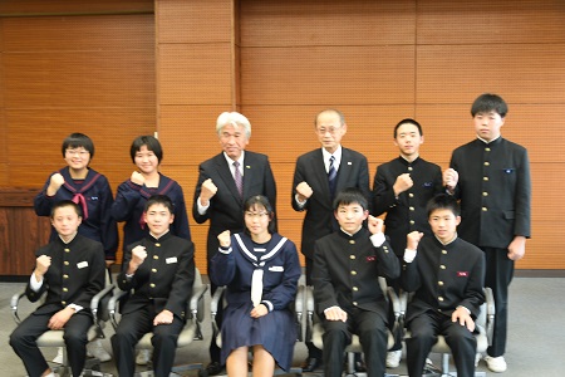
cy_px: 188
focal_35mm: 44
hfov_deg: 44.5
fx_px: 691
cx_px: 282
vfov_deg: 30.5
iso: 1000
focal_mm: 44
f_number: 5.6
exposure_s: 1/8
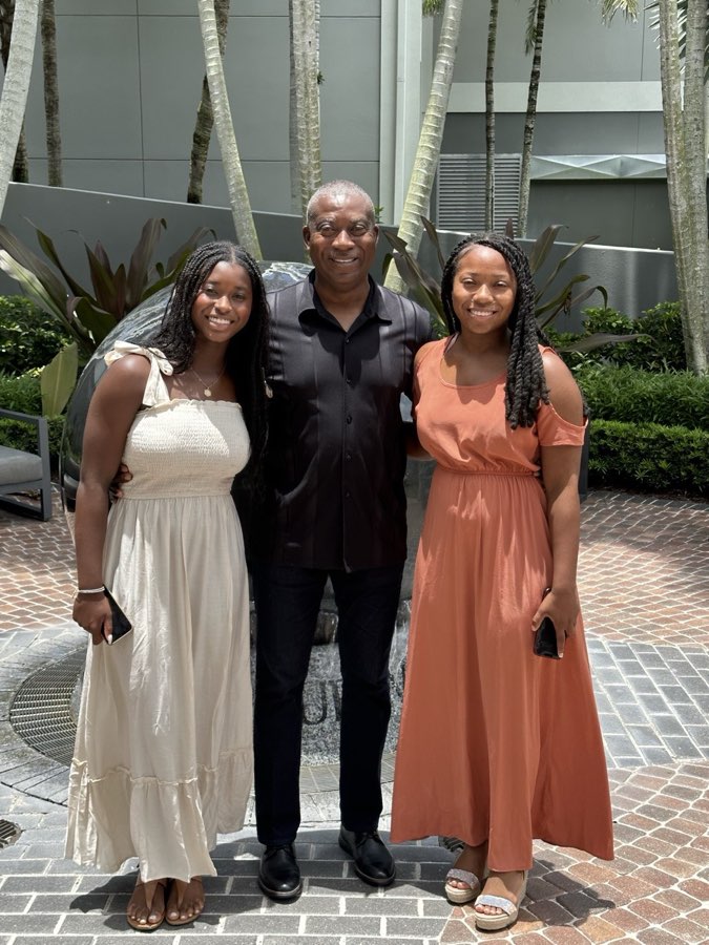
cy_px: 472
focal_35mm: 48
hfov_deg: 30.3
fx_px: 1311
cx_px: 354
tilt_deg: -10.6
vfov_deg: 39.7
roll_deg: -0.6
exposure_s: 1/1433
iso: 64
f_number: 1.78
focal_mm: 6.86
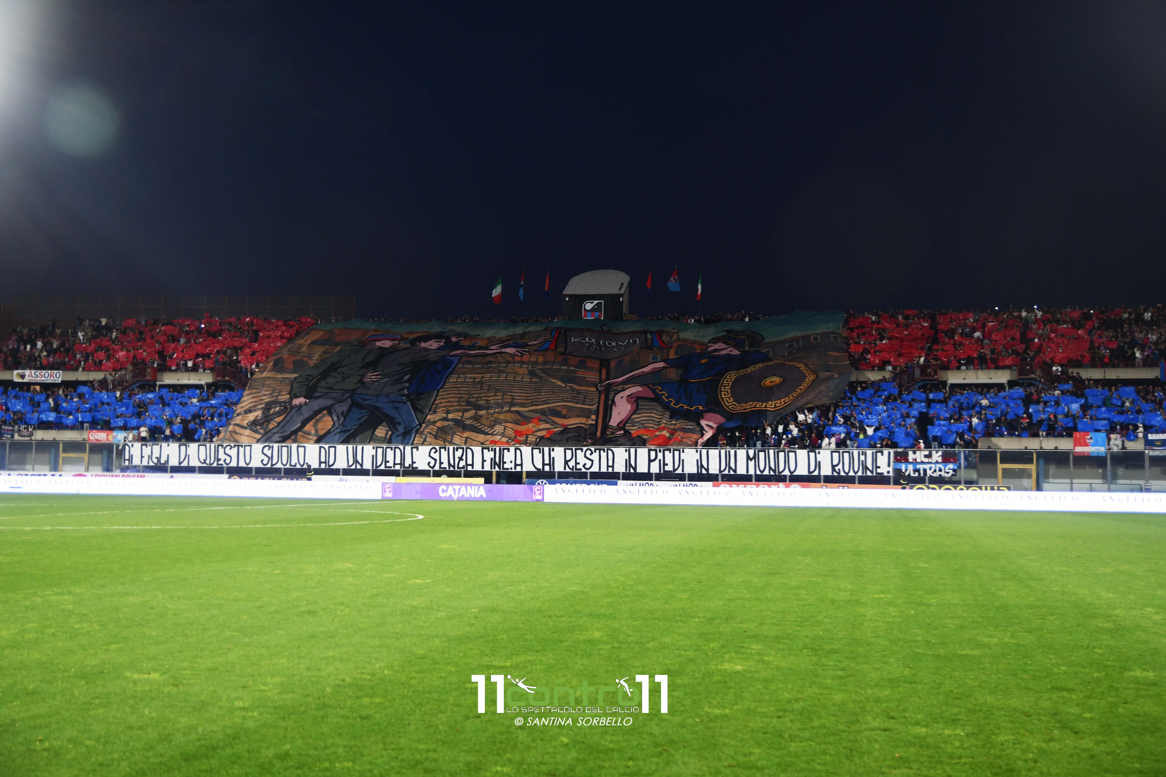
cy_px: 388
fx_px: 1263
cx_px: 583
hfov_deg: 49.6
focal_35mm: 39
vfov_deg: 34.2
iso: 800
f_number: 2.8
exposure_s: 1/250
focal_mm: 26
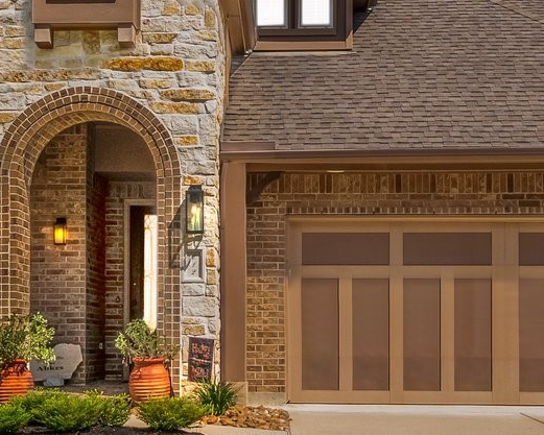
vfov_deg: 24.9
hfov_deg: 31.0
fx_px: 980
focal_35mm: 61
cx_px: 237
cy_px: 136
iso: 800
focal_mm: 11
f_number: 10
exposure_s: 1/200
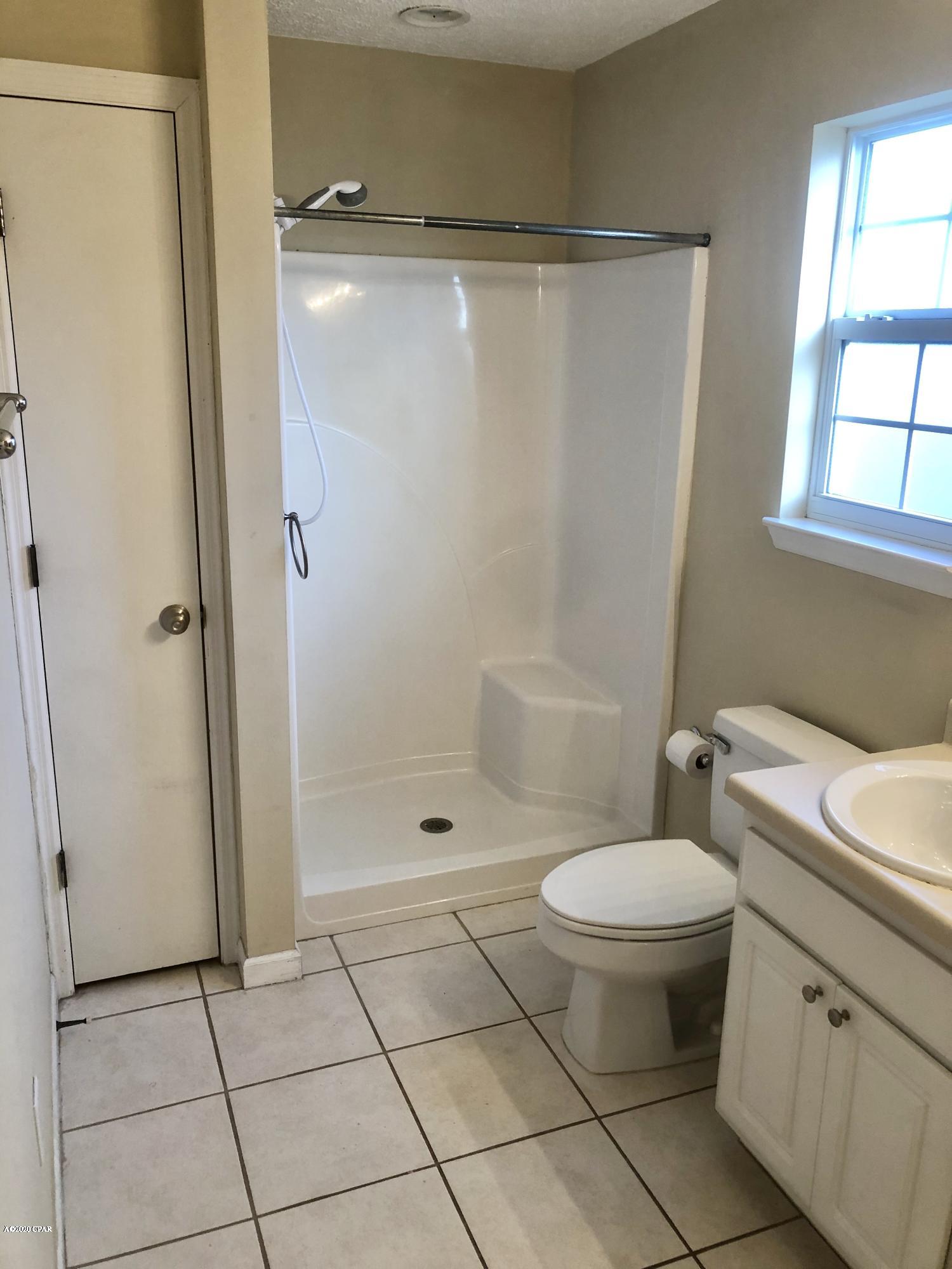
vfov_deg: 63.4
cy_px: 634
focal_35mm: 28
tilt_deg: -15.6
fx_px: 1027
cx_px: 476
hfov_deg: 49.7
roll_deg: -0.1
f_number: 1.8
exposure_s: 1/30
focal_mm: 3.99
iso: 25
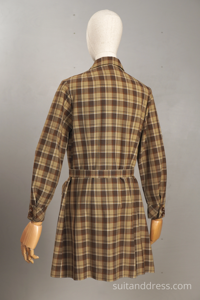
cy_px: 150
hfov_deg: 28.1
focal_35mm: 48
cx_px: 100
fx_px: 400
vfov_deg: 41.1
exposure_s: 1/80
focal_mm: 32
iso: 200
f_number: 4
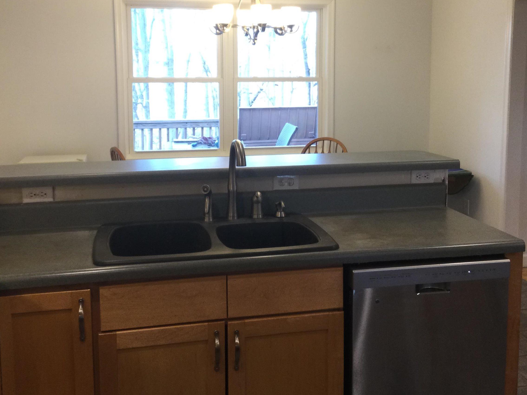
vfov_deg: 34.1
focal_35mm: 42
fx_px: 640
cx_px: 271
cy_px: 139
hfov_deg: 44.8
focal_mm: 3.3
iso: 64
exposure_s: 1/30
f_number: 2.4
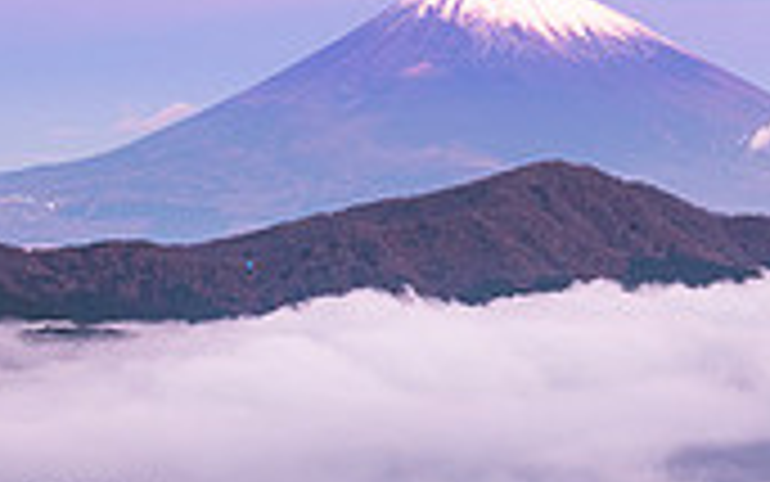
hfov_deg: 13.0
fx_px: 3338
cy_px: 70
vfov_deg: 8.2
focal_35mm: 159
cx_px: 788
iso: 200
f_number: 16
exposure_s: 2
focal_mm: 30.9
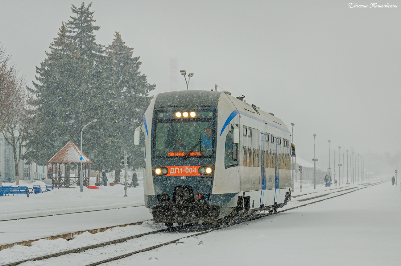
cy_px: 133
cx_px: 200
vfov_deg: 12.6
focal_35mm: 108
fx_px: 1200
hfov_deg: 19.0
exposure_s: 1/200
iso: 250
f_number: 7.1
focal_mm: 72
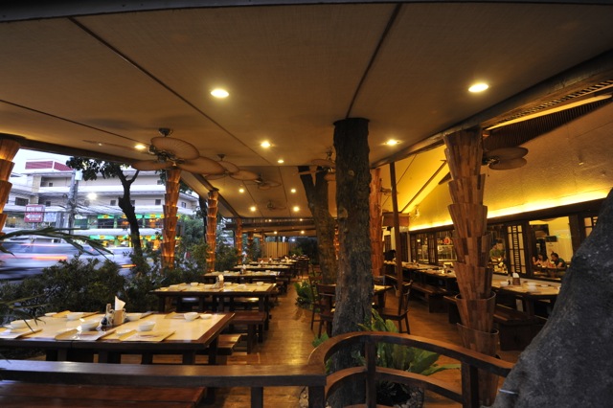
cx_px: 306
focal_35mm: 16
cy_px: 204
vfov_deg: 73.7
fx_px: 272
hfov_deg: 96.8
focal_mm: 16
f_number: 8
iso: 800
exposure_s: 1/4
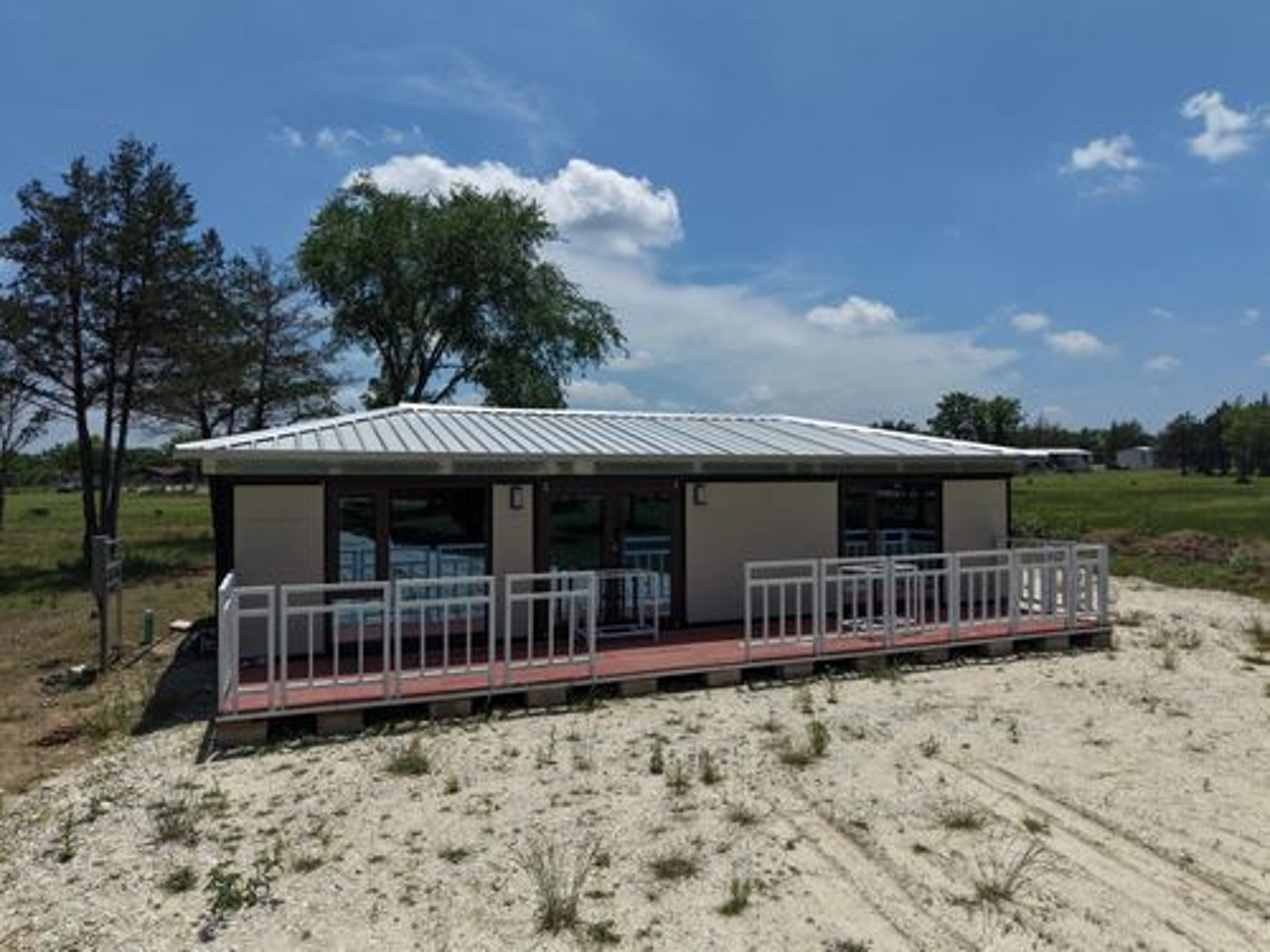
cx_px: 635
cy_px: 476
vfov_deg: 56.8
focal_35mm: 24
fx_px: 881
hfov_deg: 71.6
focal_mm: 8.67
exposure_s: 1/8000
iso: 130
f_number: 1.8
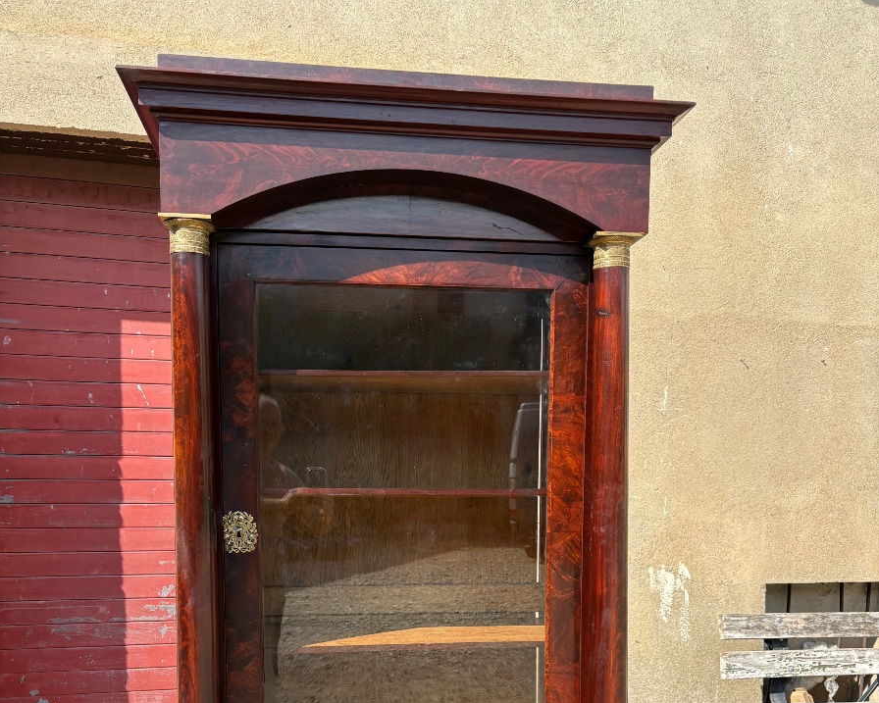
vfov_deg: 41.6
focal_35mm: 34
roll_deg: -1.1
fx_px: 885
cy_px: 556
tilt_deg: -3.1
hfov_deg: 52.8
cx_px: 440
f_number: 1.6
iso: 50
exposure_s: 1/1239
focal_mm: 5.96
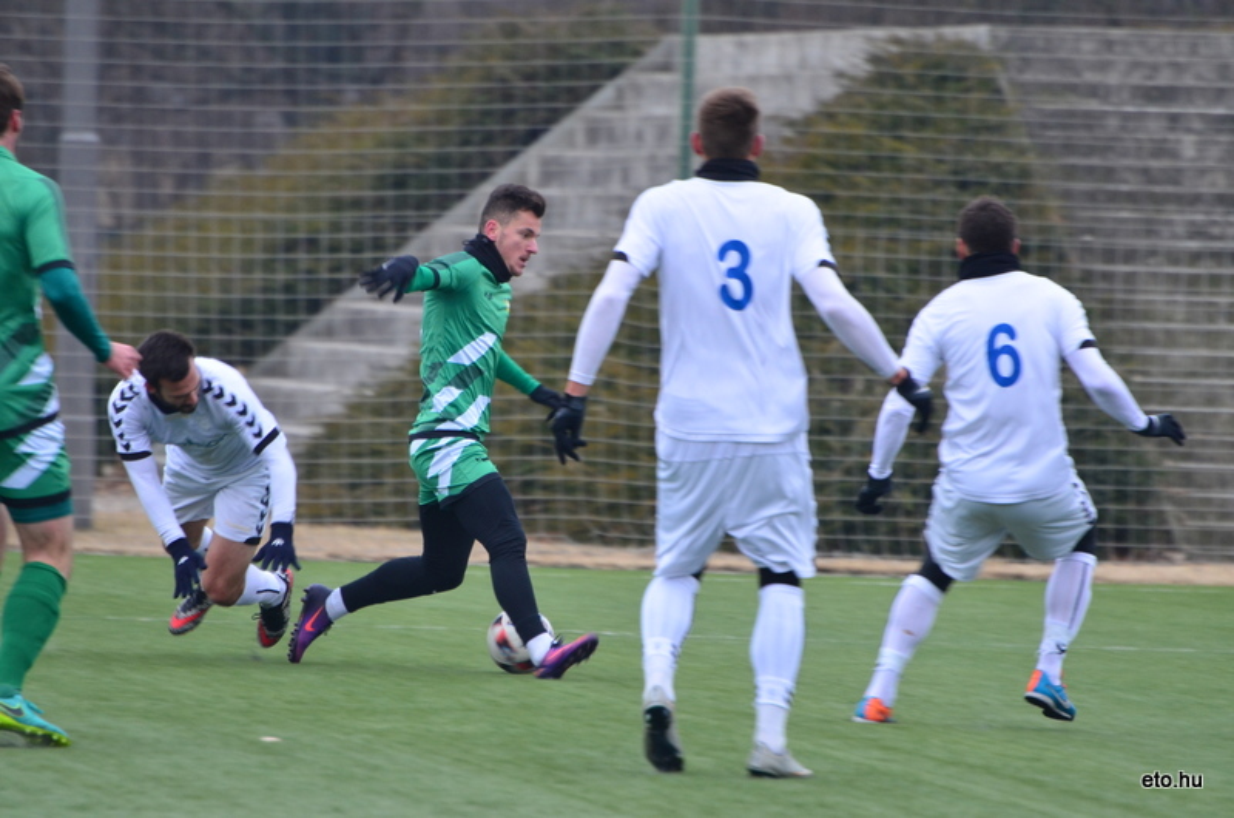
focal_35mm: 450
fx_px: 15394
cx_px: 617
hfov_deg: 4.6
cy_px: 409
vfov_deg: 3.0
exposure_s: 1/250
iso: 640
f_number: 5.6
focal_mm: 300
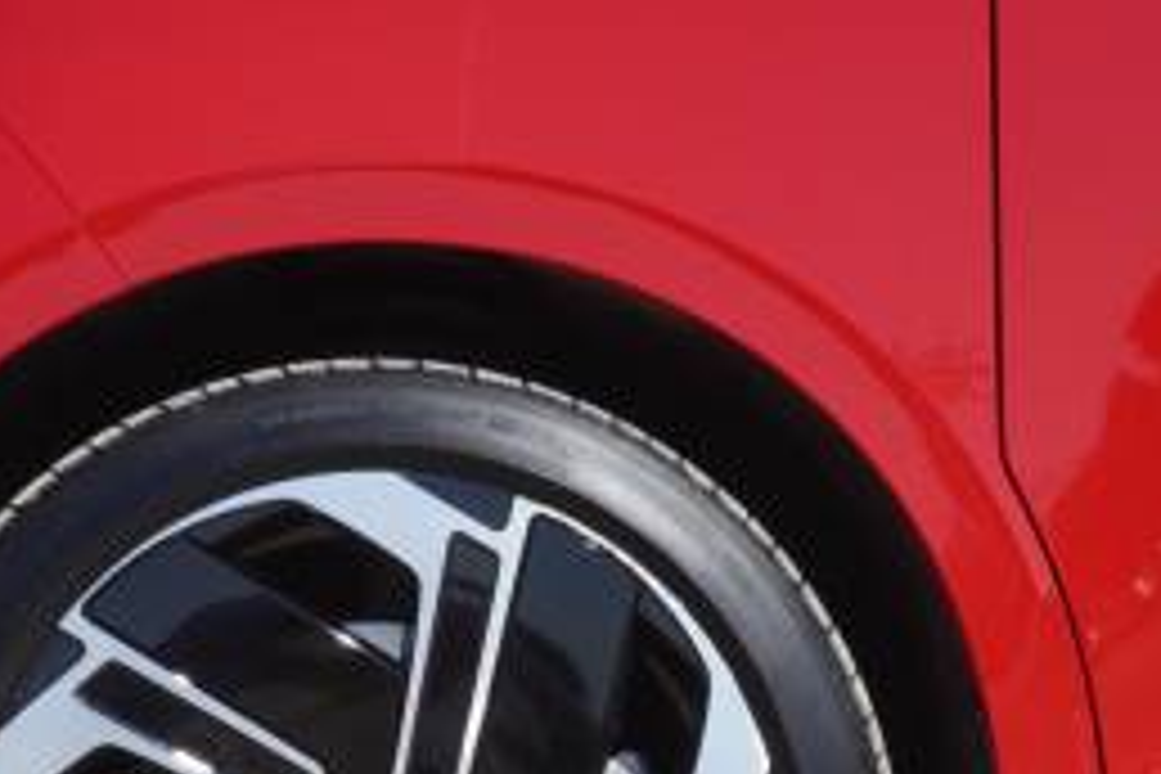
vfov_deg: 9.4
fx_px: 4684
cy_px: 806
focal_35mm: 145
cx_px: 315
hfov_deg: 14.1
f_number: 27
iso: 400
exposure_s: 1/30
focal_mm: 39
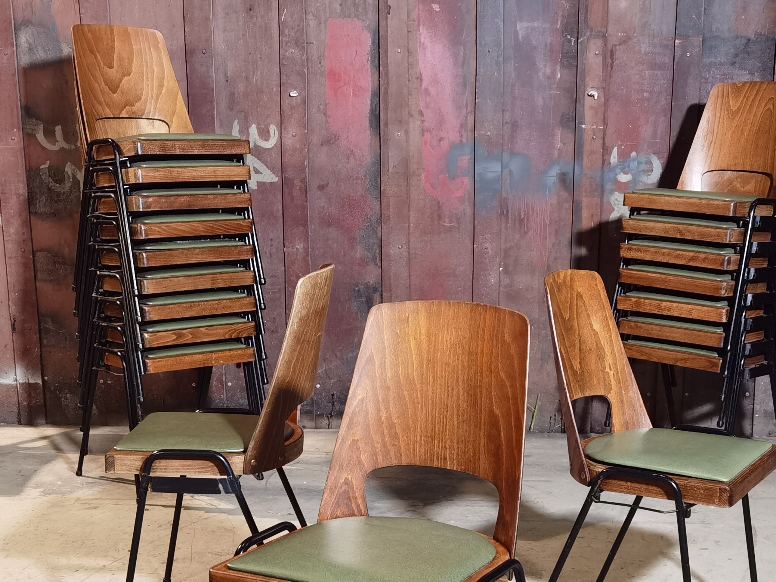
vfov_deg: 26.6
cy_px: 450
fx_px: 1210
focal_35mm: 54
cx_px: 451
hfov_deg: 35.5
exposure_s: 1/33.3
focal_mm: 6.71
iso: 500
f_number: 1.9
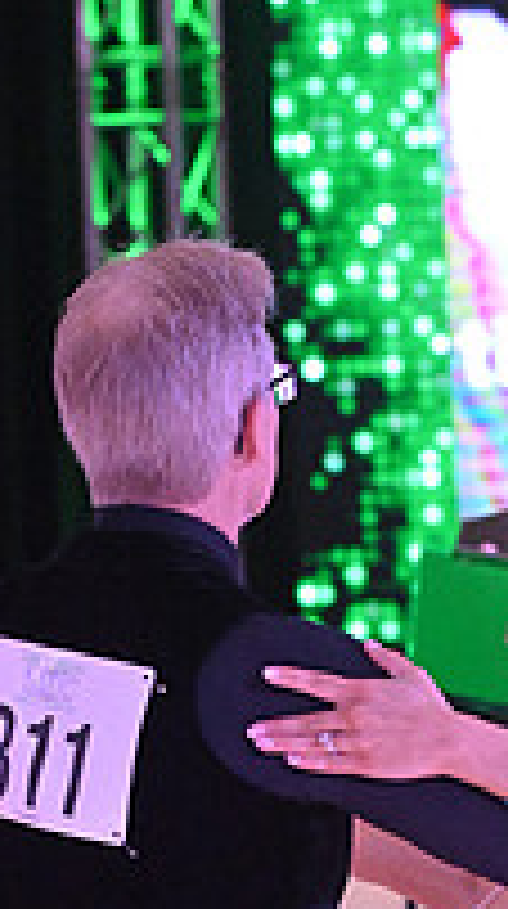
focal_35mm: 392
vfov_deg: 5.5
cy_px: 1287
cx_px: 569
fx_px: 9427
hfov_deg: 3.1
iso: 5000
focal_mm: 130
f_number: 7.1
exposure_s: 1/320
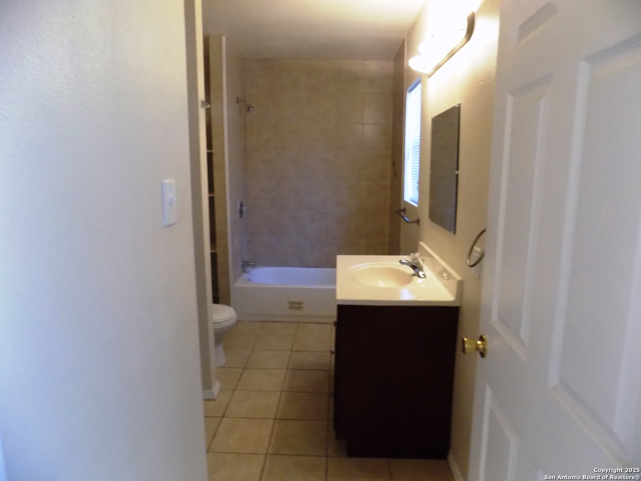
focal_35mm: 23
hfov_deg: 73.9
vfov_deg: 58.9
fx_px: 426
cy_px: 240
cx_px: 320
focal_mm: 4
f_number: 3.1
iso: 360
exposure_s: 1/30
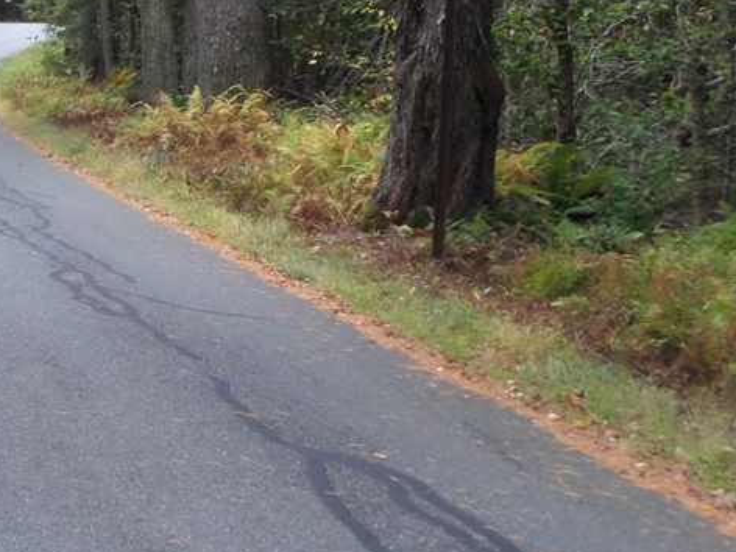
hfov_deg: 16.6
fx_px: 2445
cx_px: -59
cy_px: 12
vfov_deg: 12.7
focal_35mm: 115
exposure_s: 1/45
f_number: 3.8
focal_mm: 8.7
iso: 400
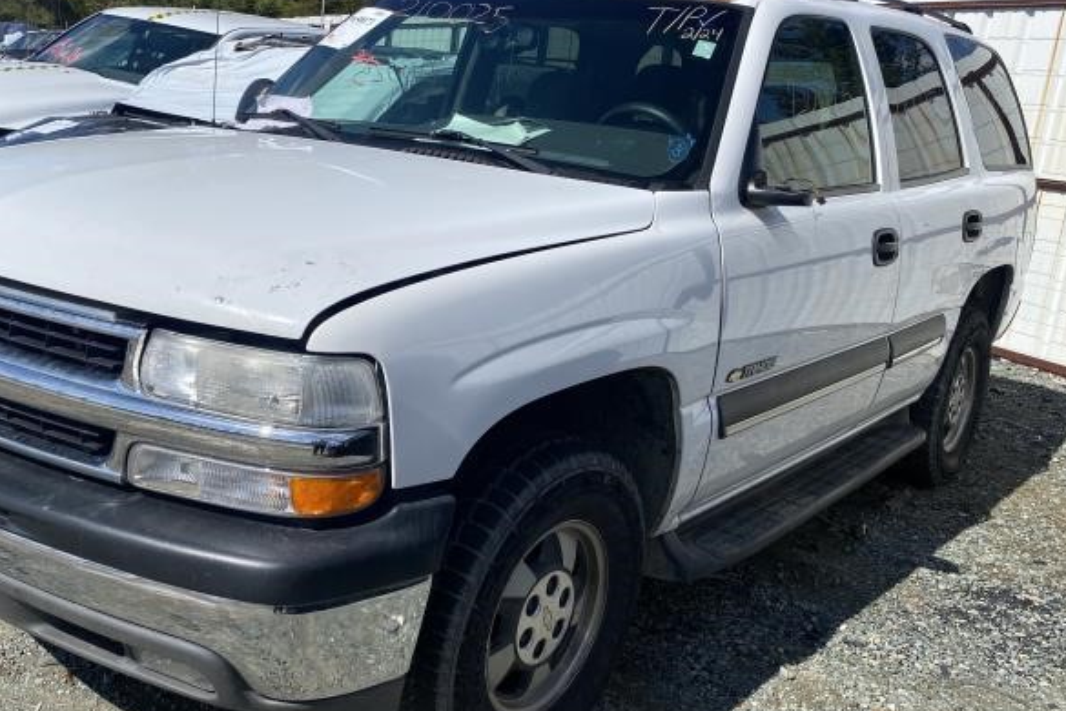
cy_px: 345
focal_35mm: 37
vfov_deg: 35.9
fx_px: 1096
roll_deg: -5.7
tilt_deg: -12.4
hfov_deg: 51.6
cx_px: 434
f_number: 1.8
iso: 32
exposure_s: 1/5025
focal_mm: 4.25
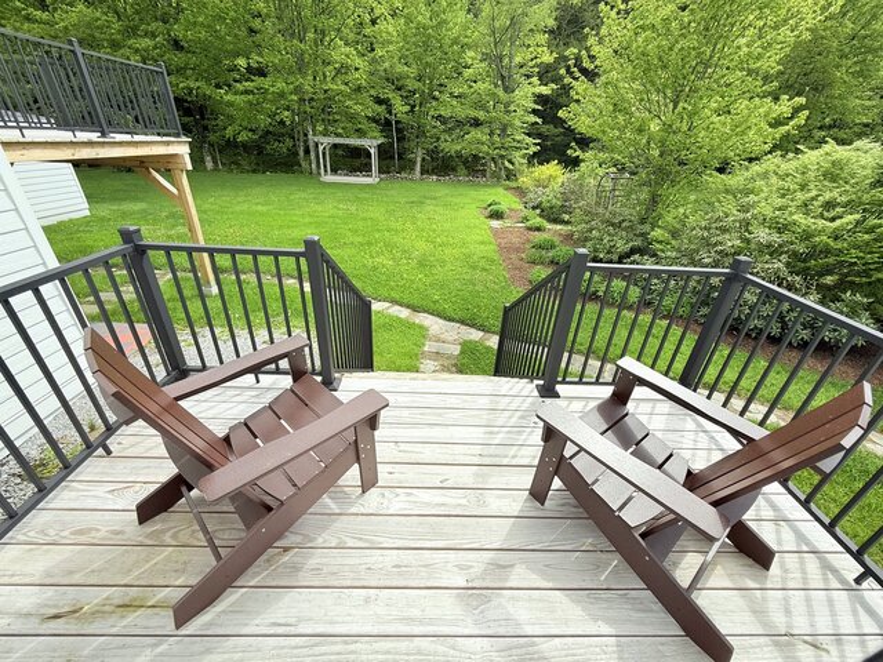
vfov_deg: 85.7
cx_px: 442
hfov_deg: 102.1
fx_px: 357
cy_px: 331
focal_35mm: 14
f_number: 2.2
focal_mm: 2.22
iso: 50
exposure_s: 1/1312
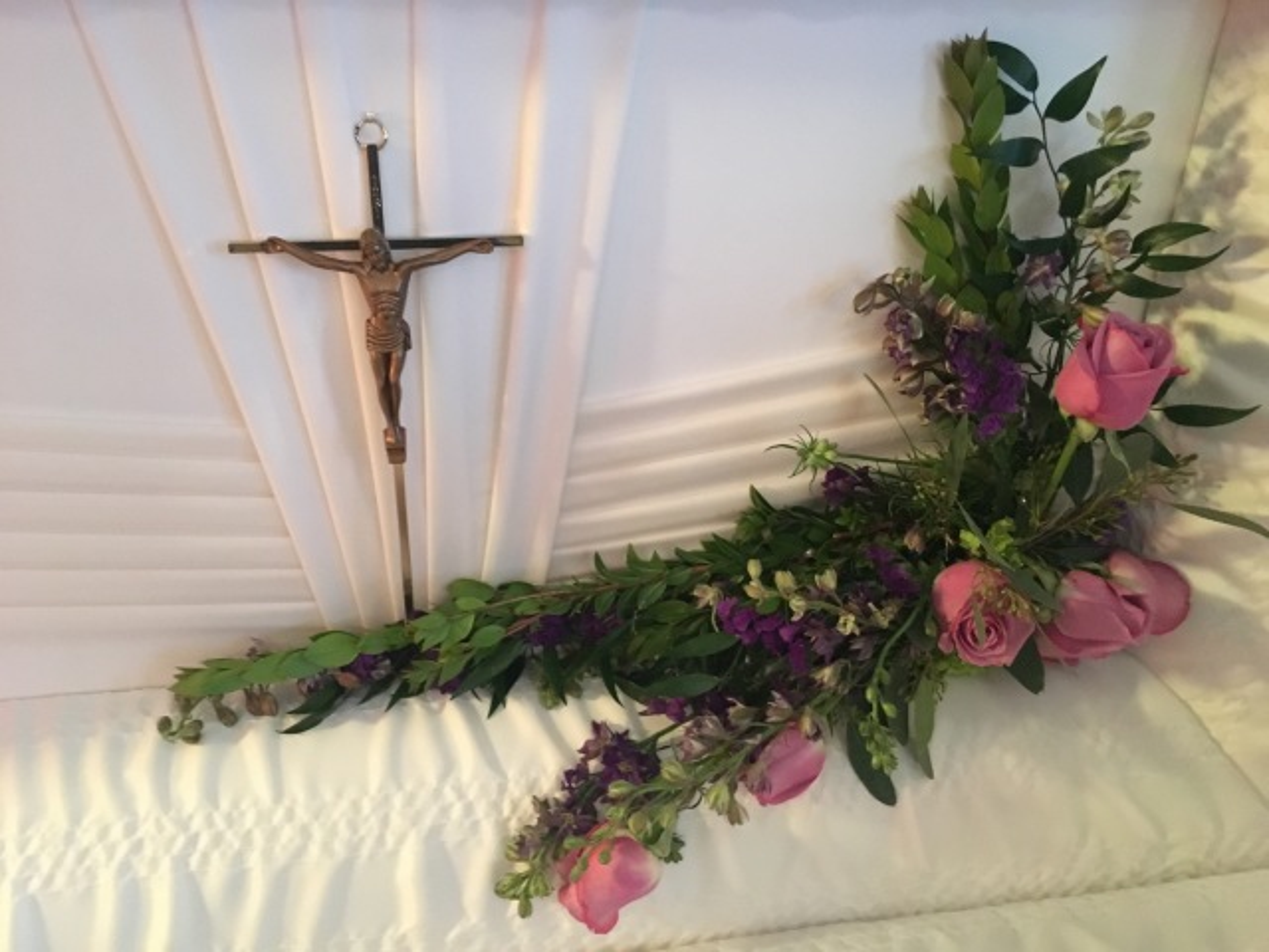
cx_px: 634
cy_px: 476
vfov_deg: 48.2
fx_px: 1063
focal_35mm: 29
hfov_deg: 61.7
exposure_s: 1/15
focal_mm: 4.15
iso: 320
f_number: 2.2
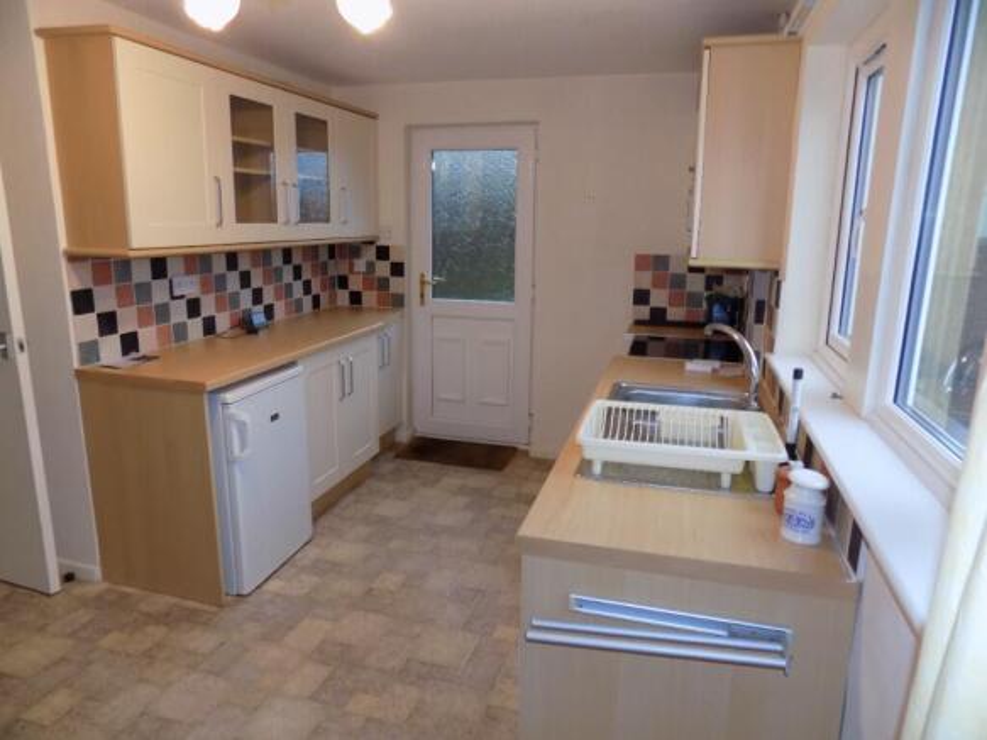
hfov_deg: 73.9
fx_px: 656
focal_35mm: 23
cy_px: 370
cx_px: 494
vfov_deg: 58.9
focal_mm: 4
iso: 220
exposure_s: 1/30
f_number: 3.1
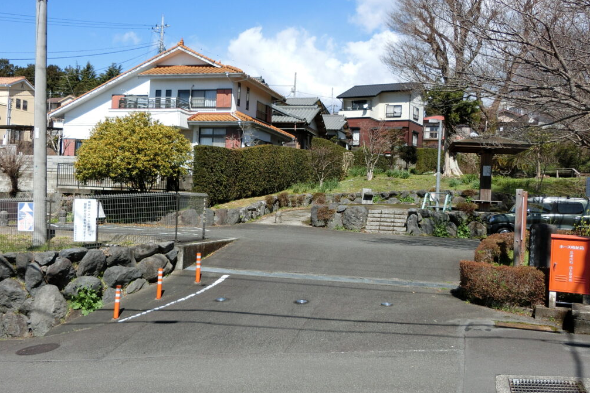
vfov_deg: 36.9
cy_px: 200
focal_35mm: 36
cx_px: 297
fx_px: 590
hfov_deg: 53.1
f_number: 3.9
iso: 100
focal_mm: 6
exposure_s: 1/1000
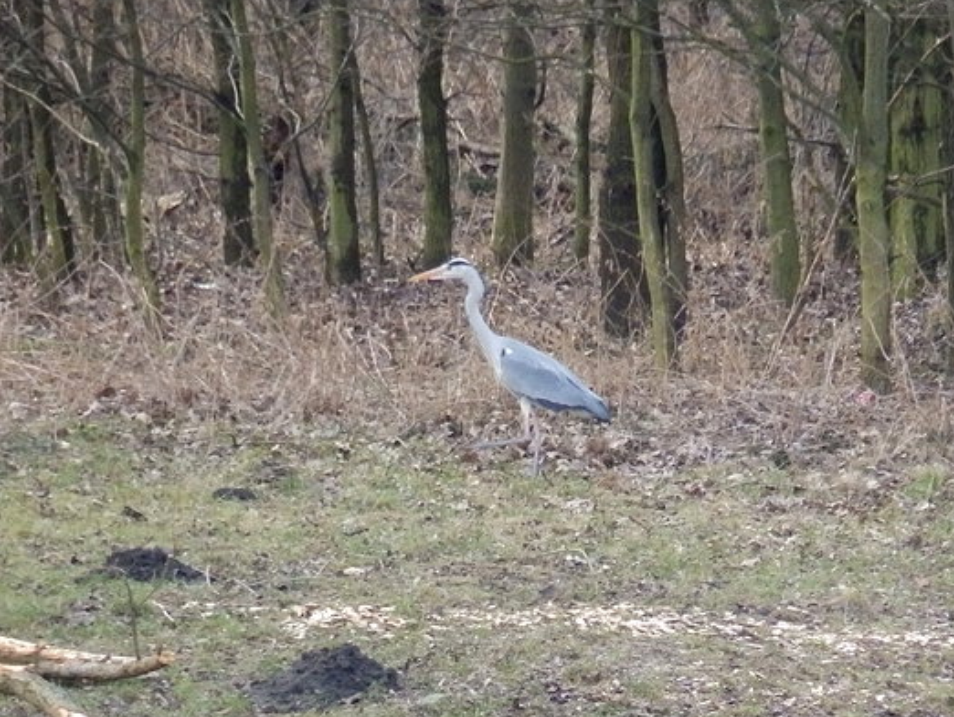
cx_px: 499
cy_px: 509
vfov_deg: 1.0
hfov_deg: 1.3
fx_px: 42571
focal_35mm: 1544
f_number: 5.7
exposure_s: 1/320
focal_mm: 160
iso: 800
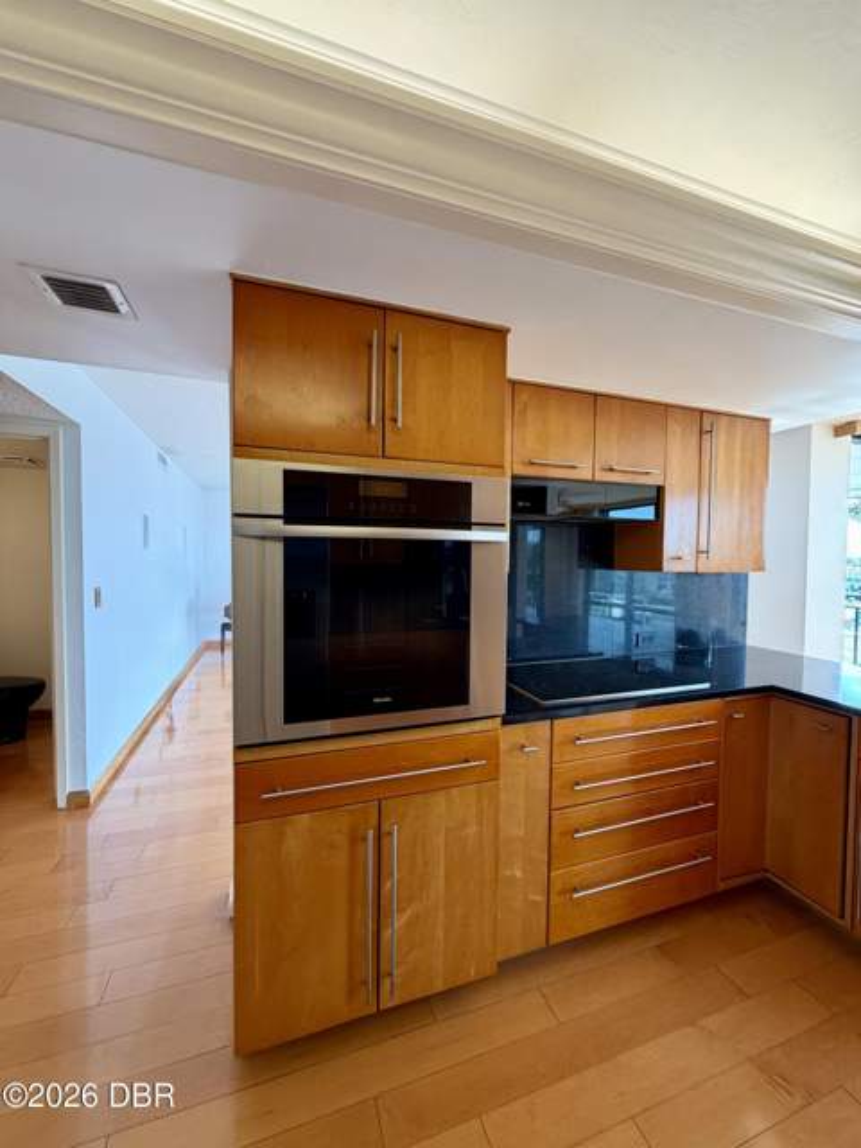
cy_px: 574
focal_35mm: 14
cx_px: 430
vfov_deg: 102.1
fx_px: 464
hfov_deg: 85.7
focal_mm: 2.22
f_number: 2.2
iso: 160
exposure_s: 1/120
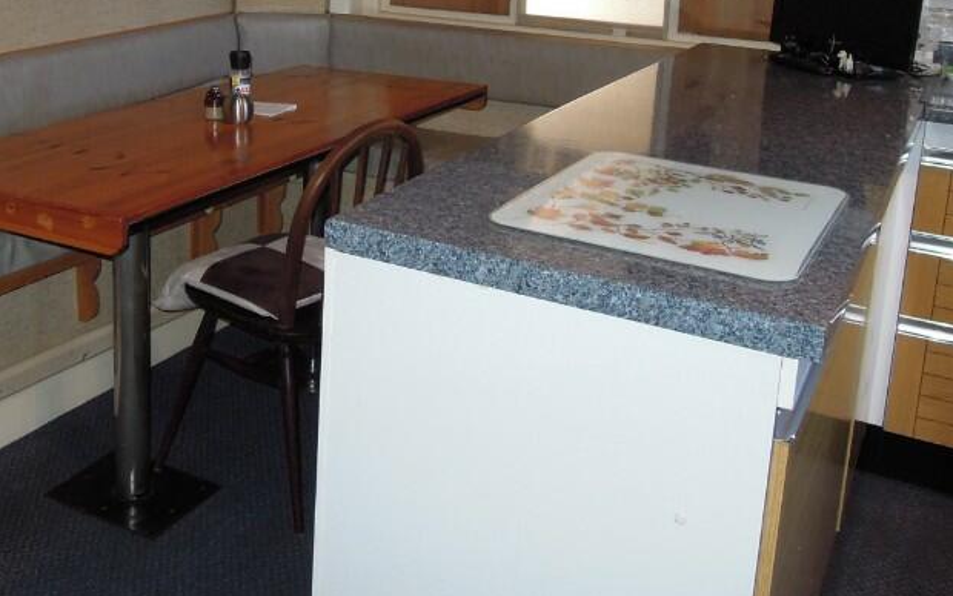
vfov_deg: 29.4
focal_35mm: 42
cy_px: 63
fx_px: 1091
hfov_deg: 45.9
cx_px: 269
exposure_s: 1/30
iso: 200
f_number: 2.8
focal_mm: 4.3
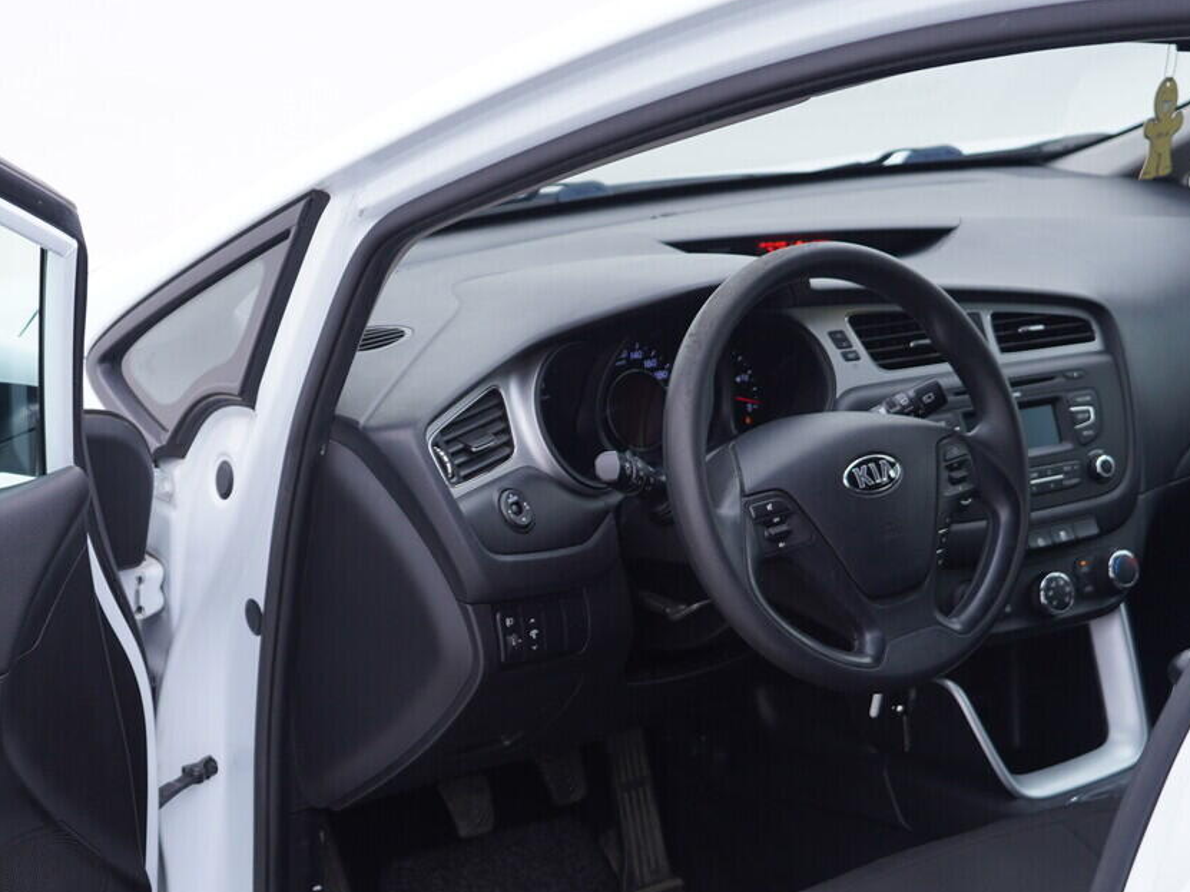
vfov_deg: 24.2
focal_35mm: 60
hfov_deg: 31.9
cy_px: 650
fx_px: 2062
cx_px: 387
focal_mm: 24
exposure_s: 1/50
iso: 125
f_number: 3.2
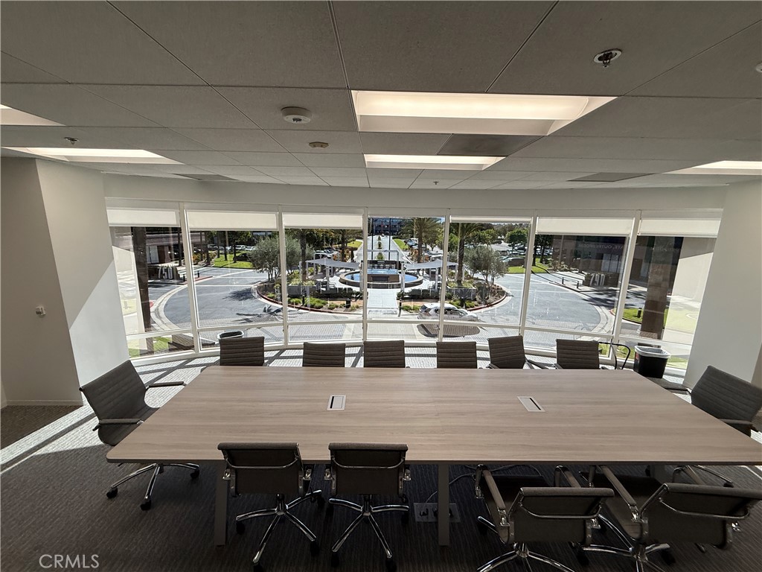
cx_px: 381
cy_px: 286
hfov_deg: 102.1
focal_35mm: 14
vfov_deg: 85.7
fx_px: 308
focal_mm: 2.22
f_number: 2.2
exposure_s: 1/301
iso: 100
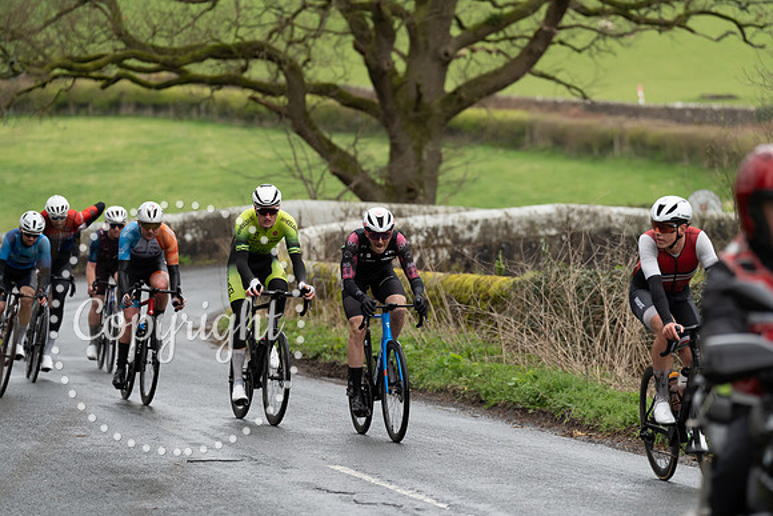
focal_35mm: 194
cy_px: 258
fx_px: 4166
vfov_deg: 7.1
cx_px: 386
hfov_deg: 10.6
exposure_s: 1/1000
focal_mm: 194
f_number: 4
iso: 1250
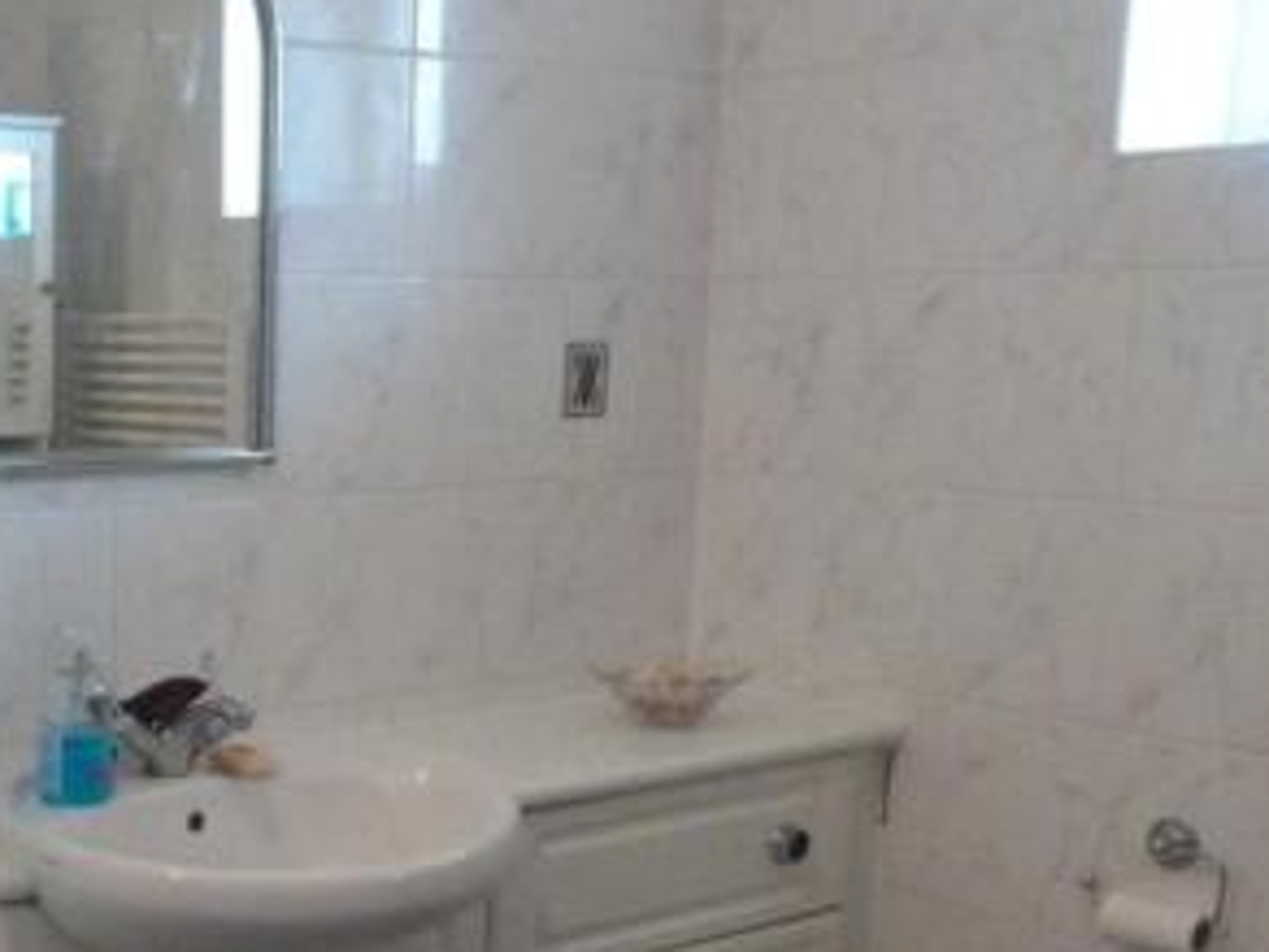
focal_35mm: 54
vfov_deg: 26.5
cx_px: 98
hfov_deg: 33.4
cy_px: 772
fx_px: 1980
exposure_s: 1/15
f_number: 3.3
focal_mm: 4.4
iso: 1000
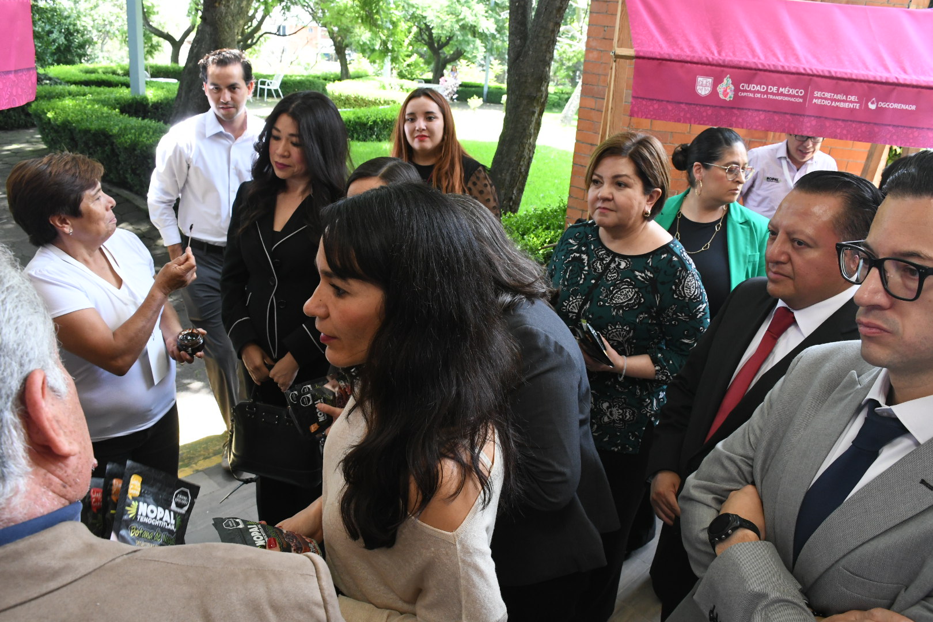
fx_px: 700
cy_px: 311
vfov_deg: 47.9
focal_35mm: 27
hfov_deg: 67.4
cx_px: 466
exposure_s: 1/125
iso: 2000
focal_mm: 18
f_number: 8
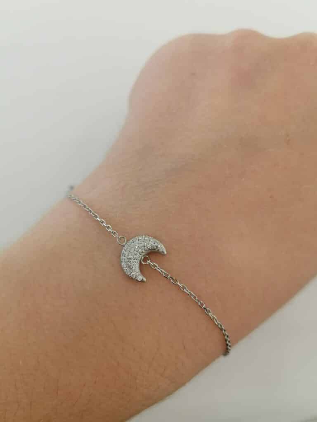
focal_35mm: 28
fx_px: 342
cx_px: 158
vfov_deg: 63.4
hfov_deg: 49.7
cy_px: 211
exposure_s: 1/50
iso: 125
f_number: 1.8
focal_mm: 4.75
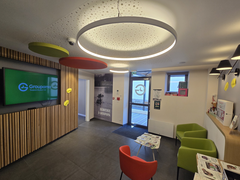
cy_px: 95
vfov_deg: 85.6
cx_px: 118
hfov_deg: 102.1
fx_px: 97
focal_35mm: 14
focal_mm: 2.2
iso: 100
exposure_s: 1/100
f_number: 2.2
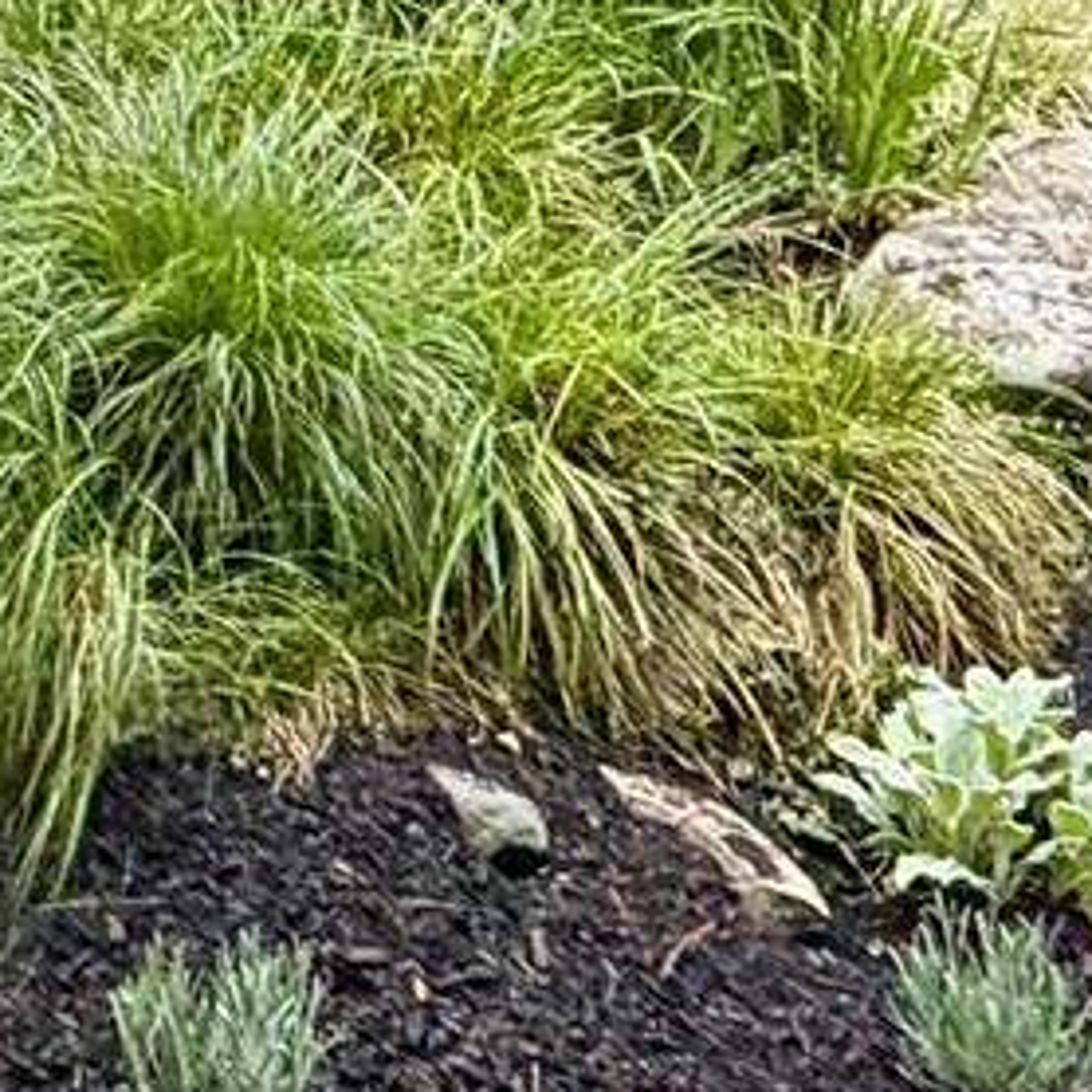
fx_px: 3248
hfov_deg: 18.4
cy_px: -330
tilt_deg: -4.0
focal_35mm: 91
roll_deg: -0.1
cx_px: -110
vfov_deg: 17.8
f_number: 2.2
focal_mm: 2.22
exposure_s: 1/75
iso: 320
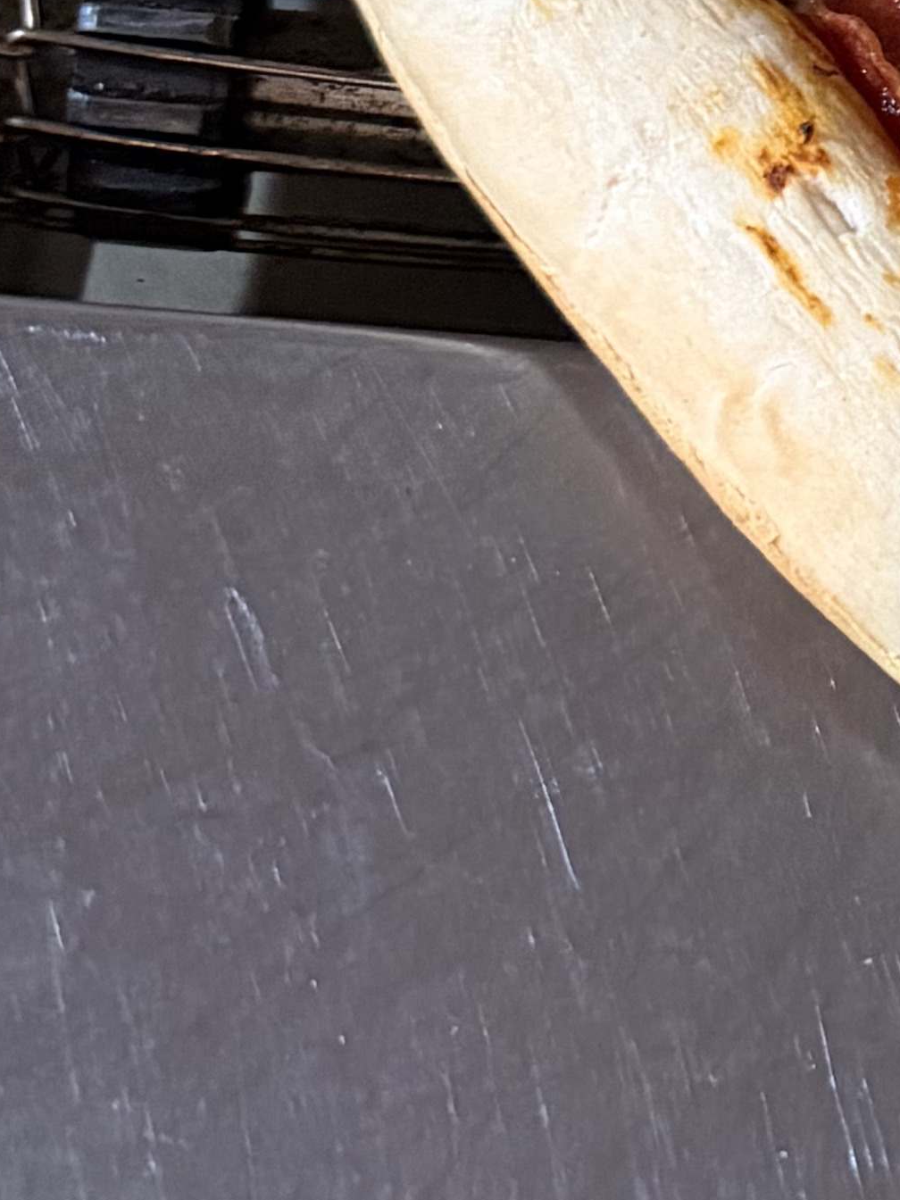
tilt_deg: -48.2
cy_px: 42
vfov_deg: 18.8
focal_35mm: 102
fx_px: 3536
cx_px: 1901
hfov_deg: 12.5
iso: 800
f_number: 1.78
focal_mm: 6.76
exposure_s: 1/40
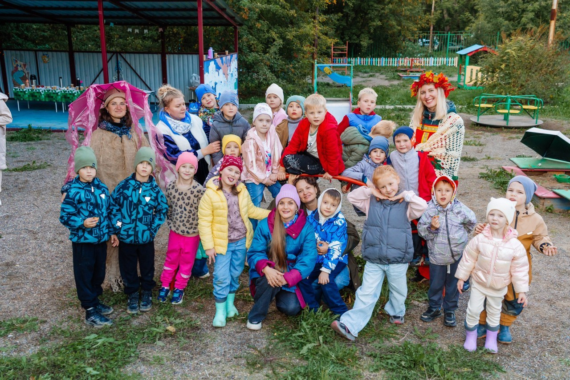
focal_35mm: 34
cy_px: 190
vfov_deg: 38.9
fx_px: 538
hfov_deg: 55.8
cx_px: 285
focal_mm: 34
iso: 1000
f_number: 5.6
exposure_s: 1/250
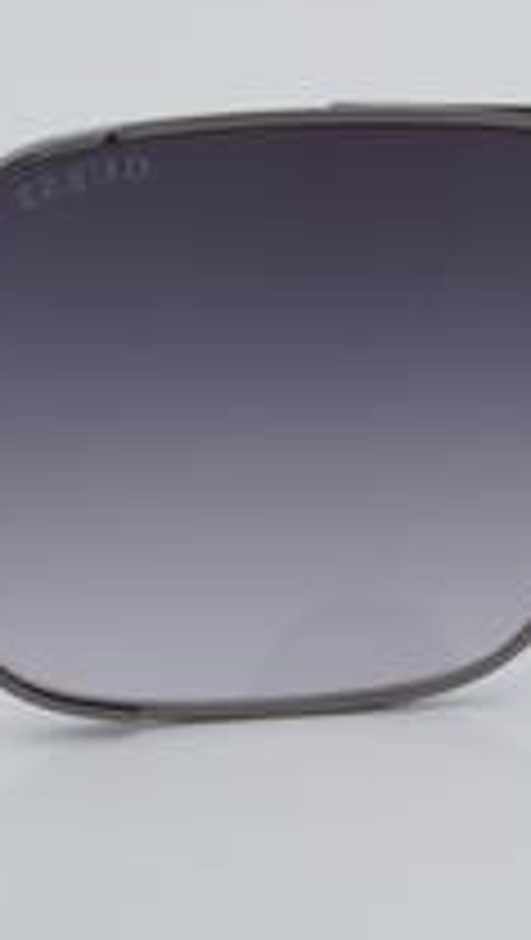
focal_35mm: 150
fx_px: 3744
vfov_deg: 14.3
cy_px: 387
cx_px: 770
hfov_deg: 8.0
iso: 100
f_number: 32
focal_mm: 50
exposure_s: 1/4
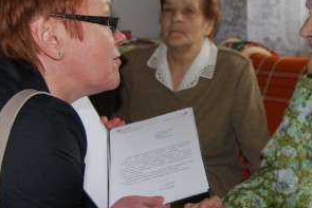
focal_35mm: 56
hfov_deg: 35.6
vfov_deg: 24.2
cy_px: 89
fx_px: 486
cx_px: 177
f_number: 3.8
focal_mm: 22
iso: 200
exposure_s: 1/60
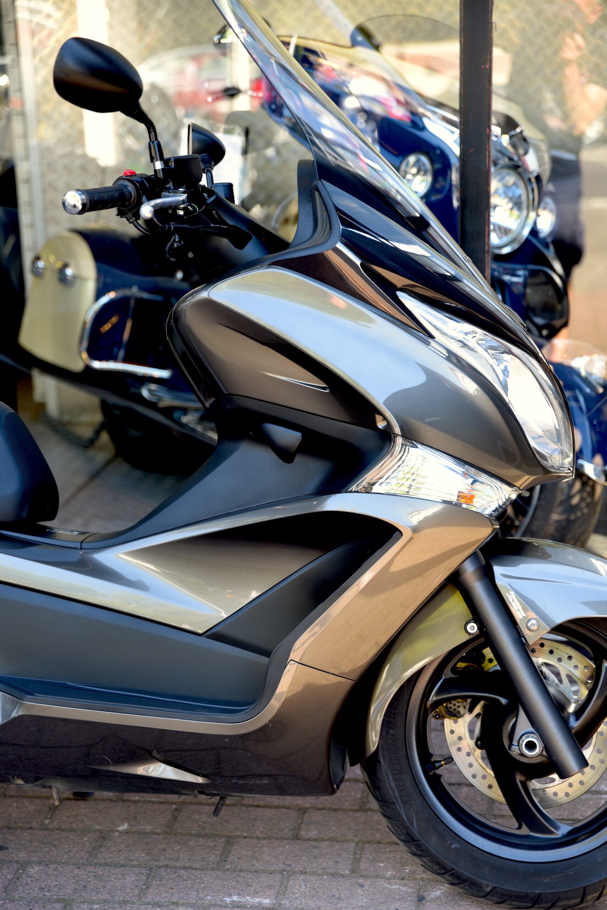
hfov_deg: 19.5
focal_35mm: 70
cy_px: 455
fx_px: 1769
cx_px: 304
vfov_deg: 28.8
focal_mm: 70
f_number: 3.2
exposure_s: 1/60
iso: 100
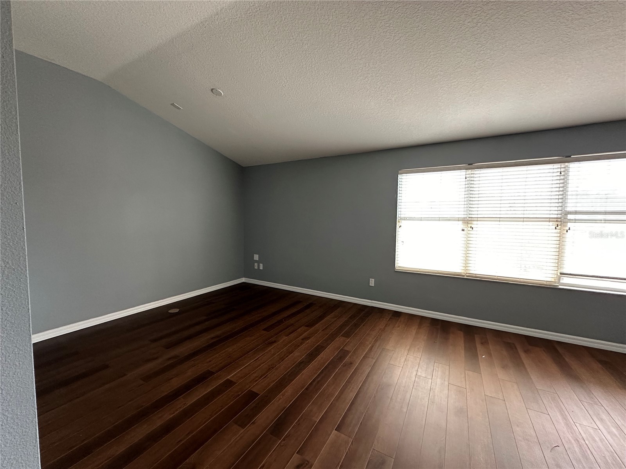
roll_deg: -0.9
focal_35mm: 14
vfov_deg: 85.7
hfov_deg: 102.1
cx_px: 313
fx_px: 253
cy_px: 234
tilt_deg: -3.7
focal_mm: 2.22
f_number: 2.2
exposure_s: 1/60
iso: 500
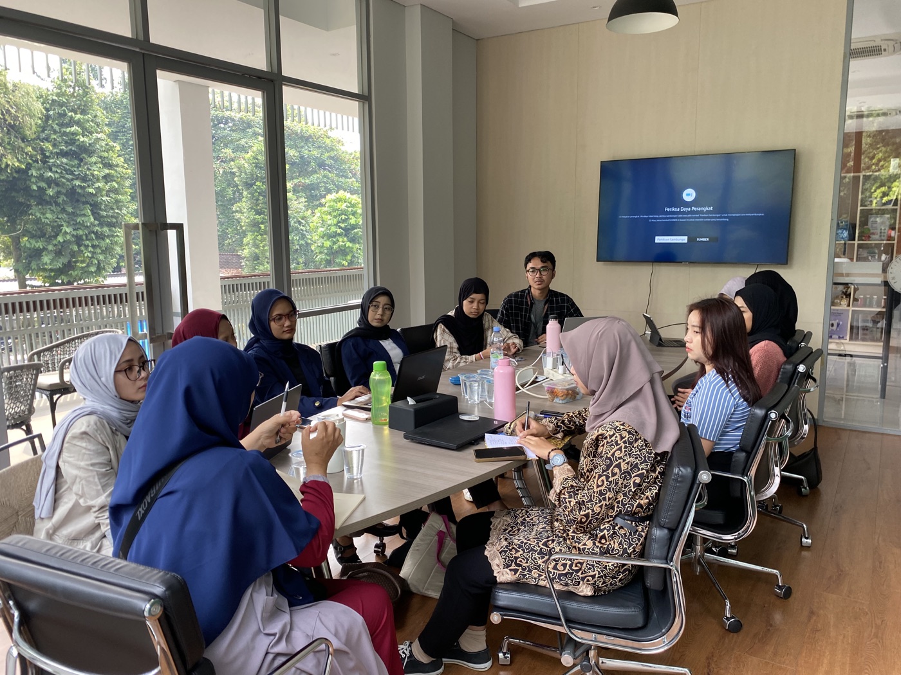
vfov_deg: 53.1
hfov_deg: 67.3
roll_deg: +0.5
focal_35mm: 26
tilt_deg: -8.9
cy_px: 338
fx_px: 677
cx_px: 450
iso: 100
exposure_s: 1/121
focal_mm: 4.25
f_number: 1.8
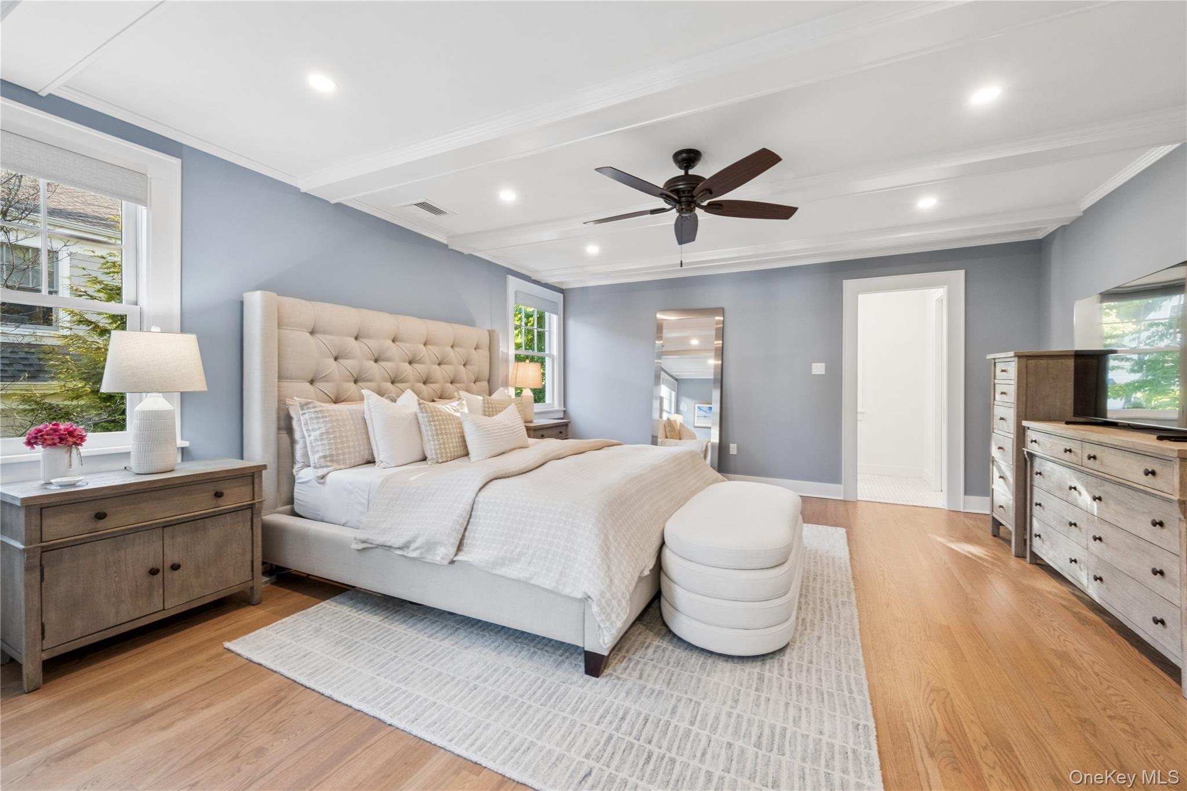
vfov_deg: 81.2
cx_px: 594
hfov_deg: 104.3
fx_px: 462
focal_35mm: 14
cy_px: 396
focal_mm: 9.1
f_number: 11
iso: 320
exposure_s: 1/5
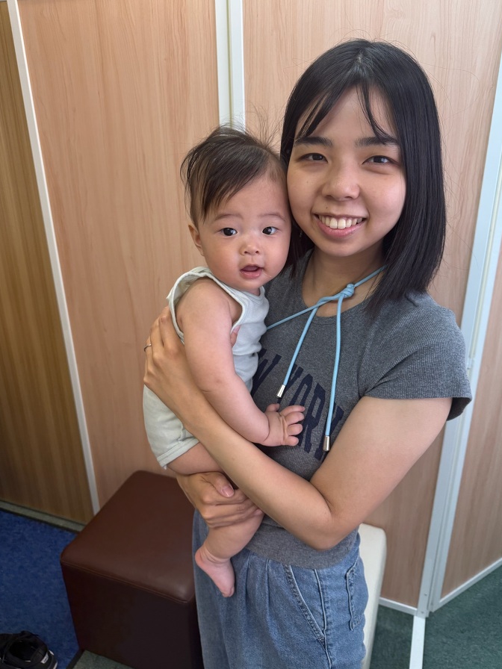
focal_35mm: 25
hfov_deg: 54.9
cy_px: 324
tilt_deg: -21.5
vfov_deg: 69.4
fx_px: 483
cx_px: 255
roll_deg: +0.3
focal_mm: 6.76
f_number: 1.78
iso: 125
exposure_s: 1/100
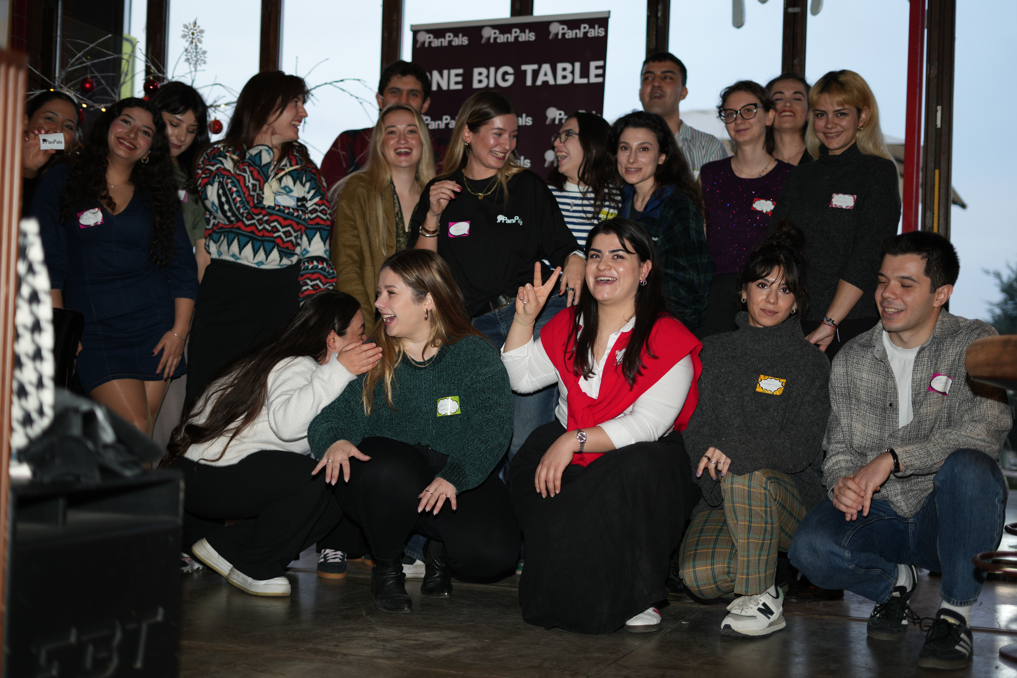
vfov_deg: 26.5
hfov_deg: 38.9
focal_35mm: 51
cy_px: 343
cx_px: 507
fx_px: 1441
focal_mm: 50
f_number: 1.8
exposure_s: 1/125
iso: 100
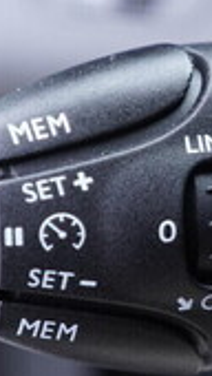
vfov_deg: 17.5
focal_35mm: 122
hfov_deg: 9.9
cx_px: 223
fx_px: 1216
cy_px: 211
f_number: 2.8
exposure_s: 1/40
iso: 400
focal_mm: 24
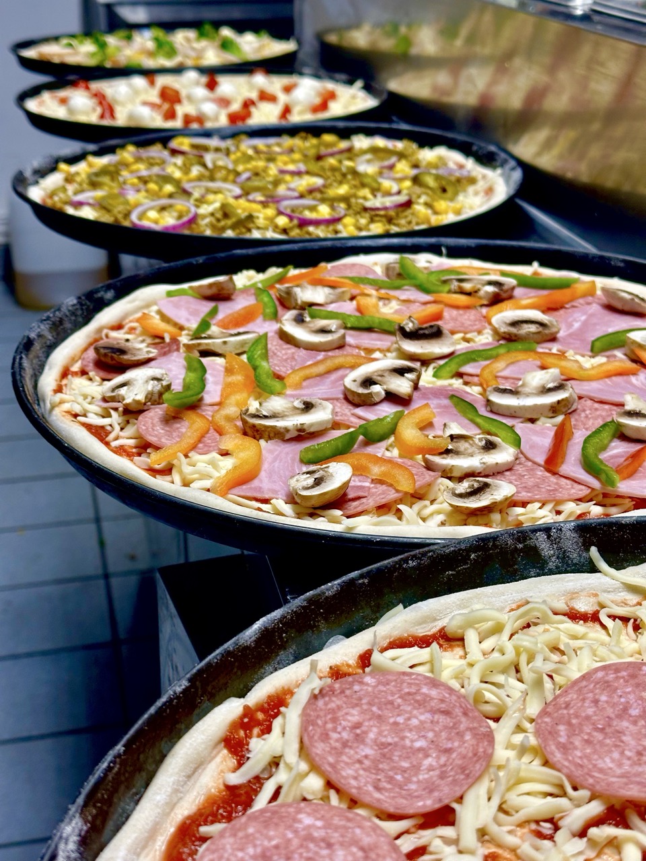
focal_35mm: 48
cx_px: 323
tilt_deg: -23.6
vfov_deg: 39.7
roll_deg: +0.0
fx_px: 1194
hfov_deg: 30.3
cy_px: 430
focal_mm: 6.86
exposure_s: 1/50
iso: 100
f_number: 1.78
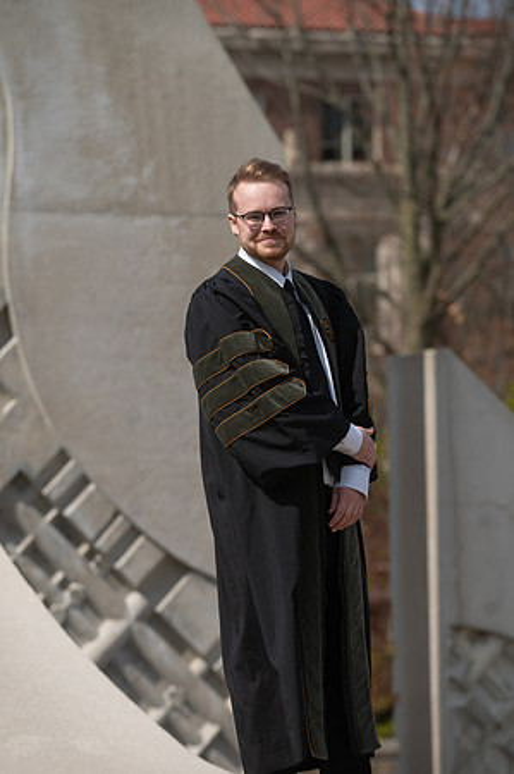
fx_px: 3756
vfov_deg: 11.8
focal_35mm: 175
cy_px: 387
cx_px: 257
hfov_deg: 7.8
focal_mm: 175
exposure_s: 1/800
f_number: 4.5
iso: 125
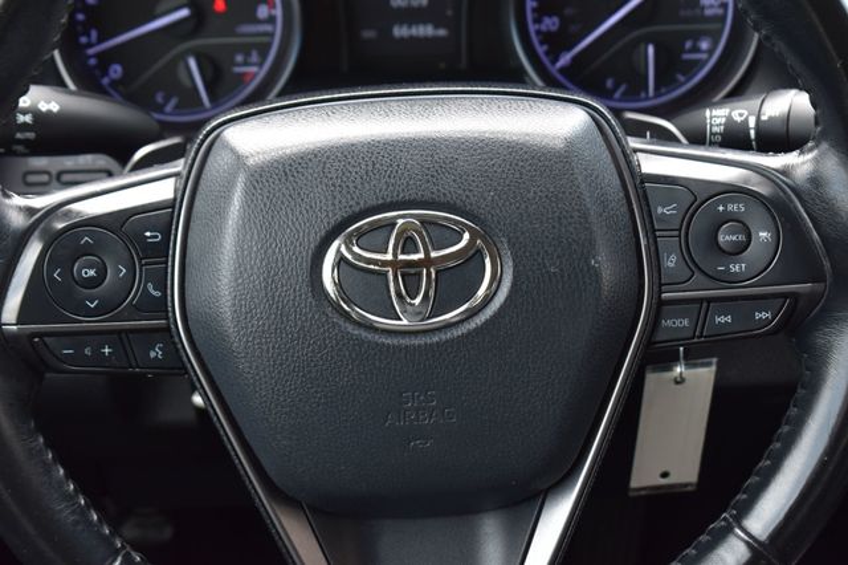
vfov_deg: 16.5
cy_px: 282
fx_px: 1942
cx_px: 424
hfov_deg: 24.6
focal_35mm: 82
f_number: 8
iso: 400
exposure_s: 1/60
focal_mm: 55
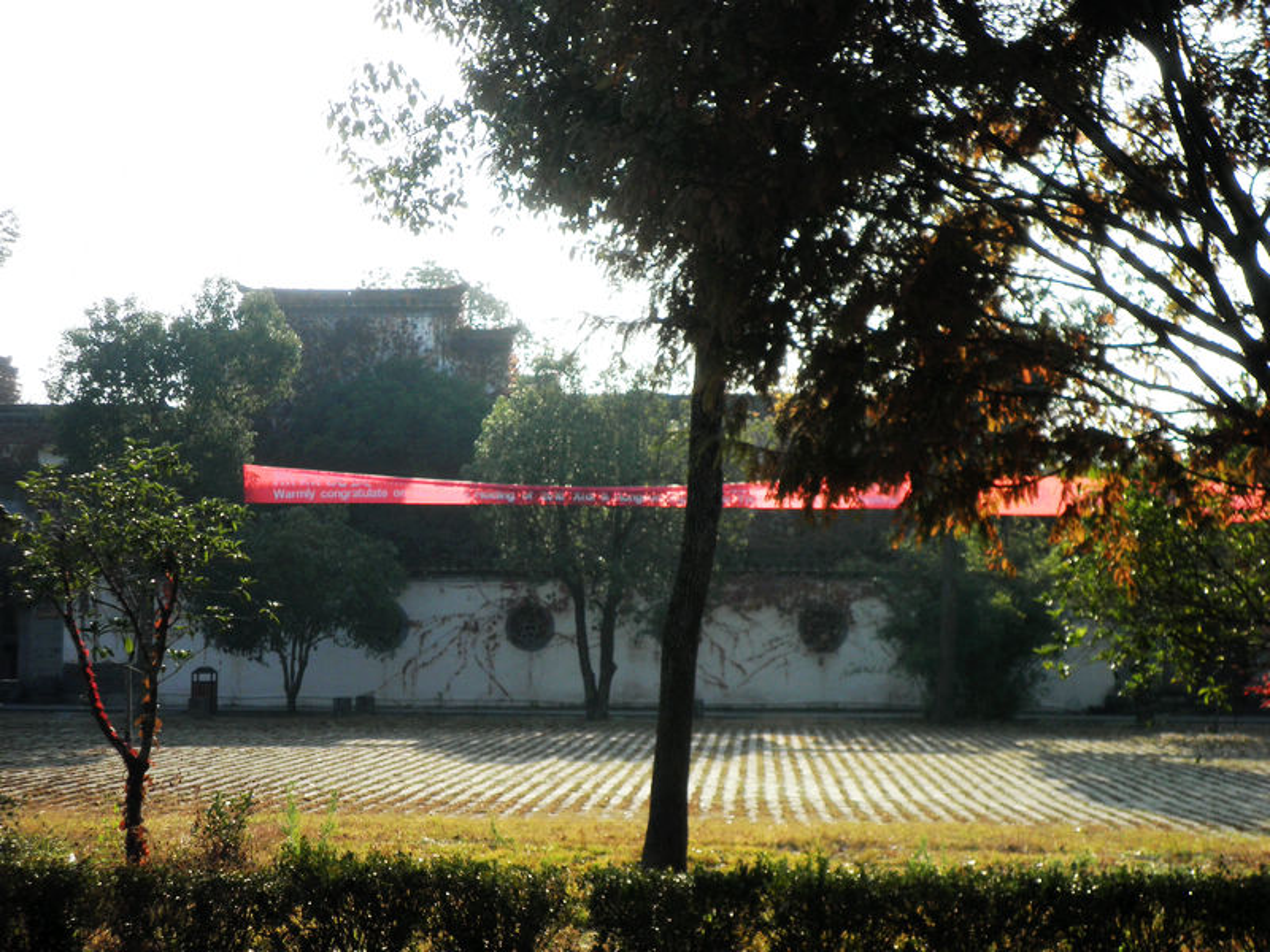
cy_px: 476
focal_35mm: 64
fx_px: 2348
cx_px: 635
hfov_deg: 30.3
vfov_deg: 22.9
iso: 64
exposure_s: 1/250
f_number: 4.3
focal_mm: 11.4
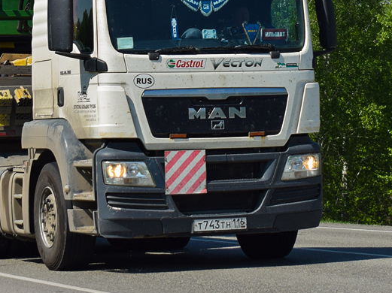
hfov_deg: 14.8
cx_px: 102
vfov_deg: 11.1
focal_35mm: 133
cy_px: 32
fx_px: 1505
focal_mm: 40
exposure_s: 1/1000
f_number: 4.8
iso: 100
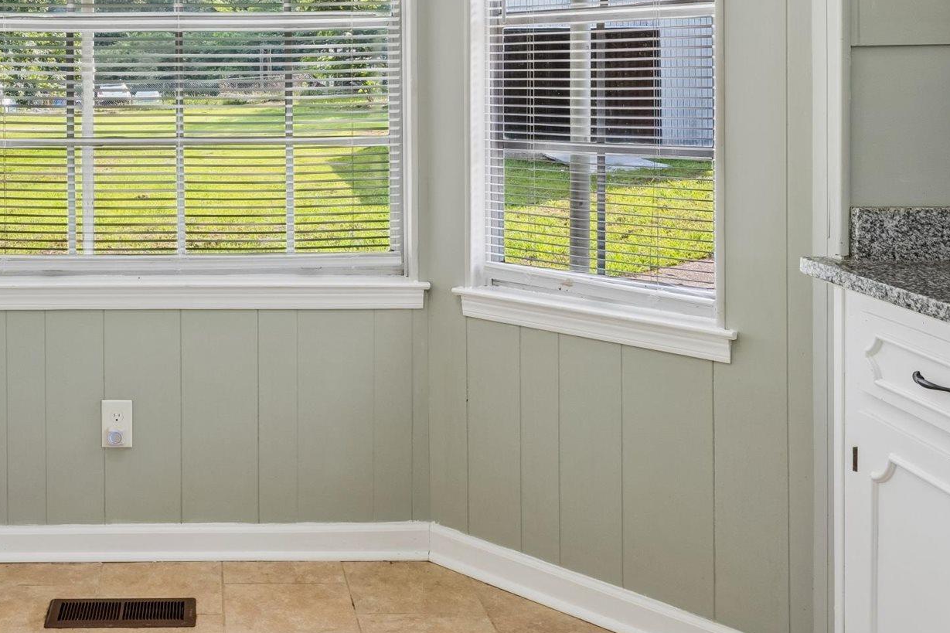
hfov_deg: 46.2
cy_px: 80
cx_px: 205
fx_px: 1055
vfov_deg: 32.0
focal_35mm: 40
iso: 400
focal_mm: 16
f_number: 13
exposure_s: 1/30
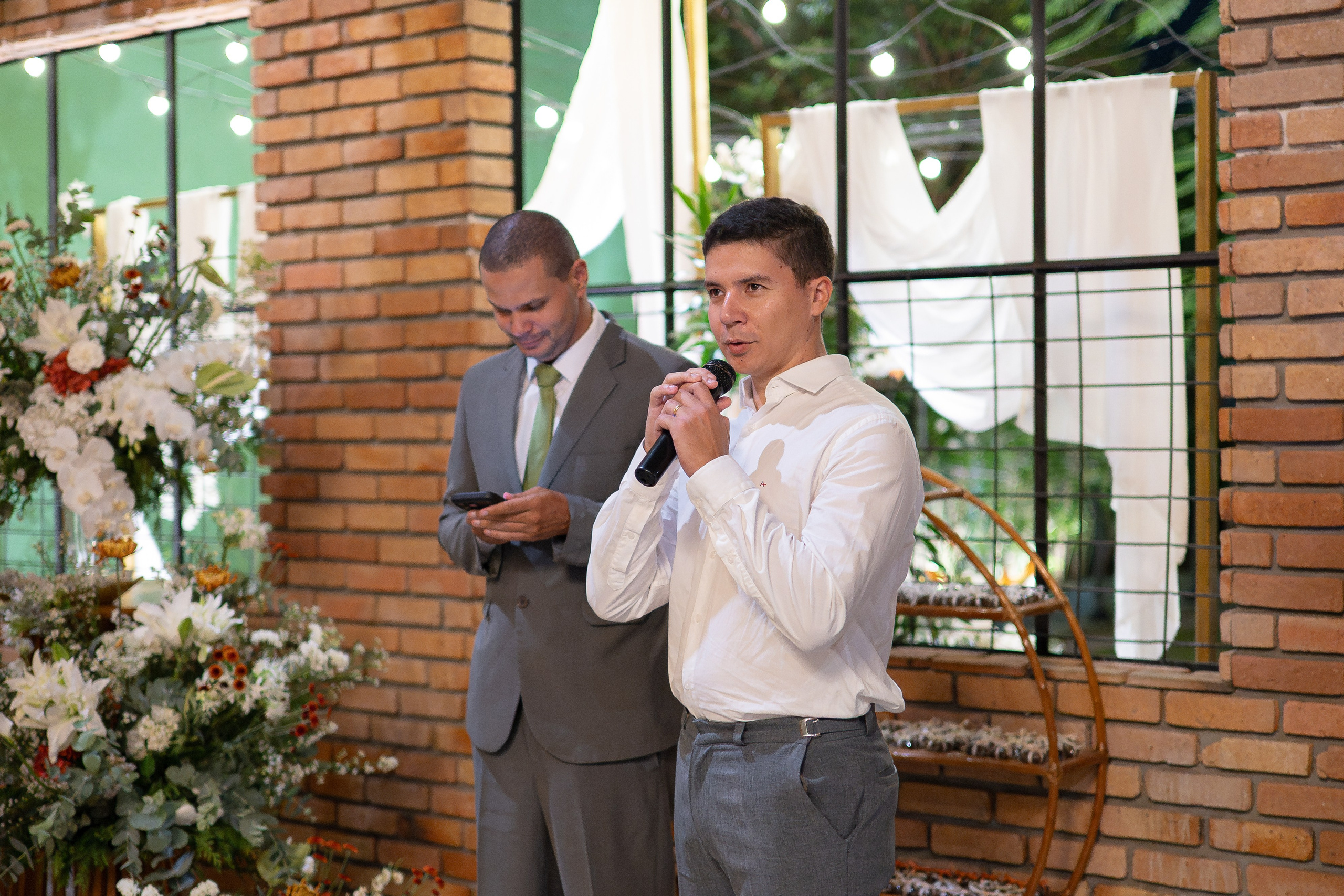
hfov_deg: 38.2
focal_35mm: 52
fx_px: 1941
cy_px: 448
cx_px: 672
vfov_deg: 26.0
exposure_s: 1/320
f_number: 1.4
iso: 4000
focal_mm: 35
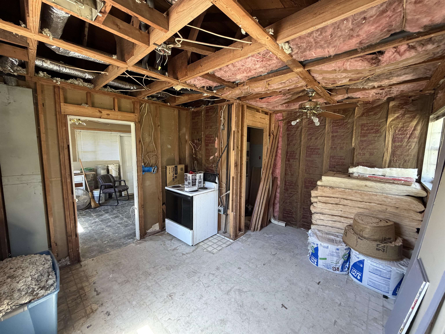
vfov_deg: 85.7
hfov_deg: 102.1
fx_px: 180
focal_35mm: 14
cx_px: 222
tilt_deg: -6.0
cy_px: 167
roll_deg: -0.4
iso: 320
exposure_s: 1/88
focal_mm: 2.22
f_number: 2.2
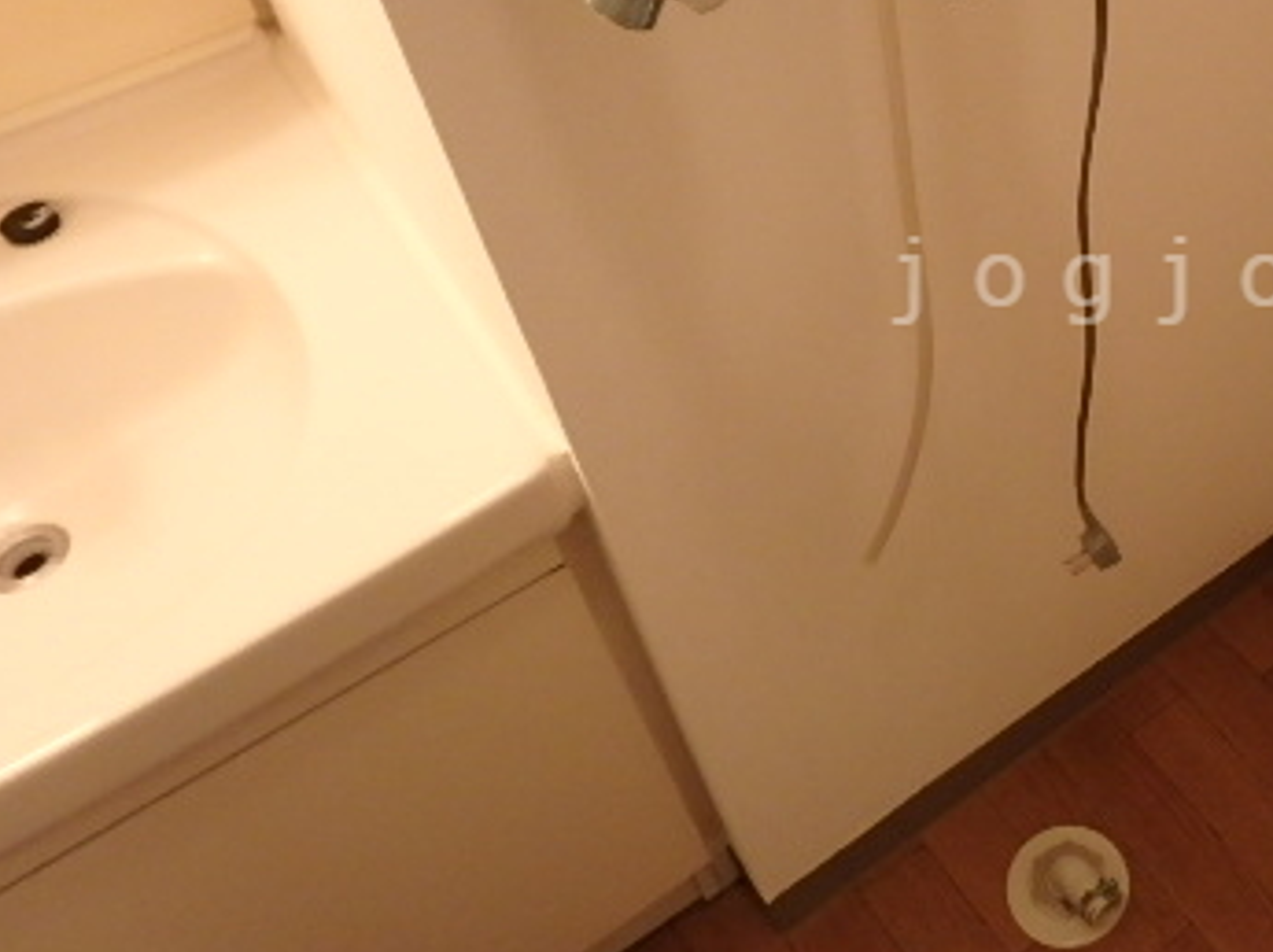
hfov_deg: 43.8
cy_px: 280
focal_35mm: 39
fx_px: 1433
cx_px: 1144
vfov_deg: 36.2
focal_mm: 3.7
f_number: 3.5
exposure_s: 1/30
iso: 400
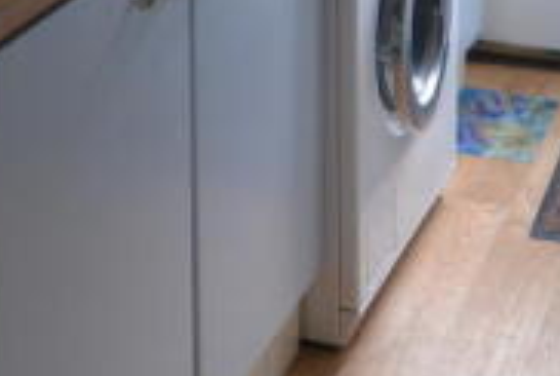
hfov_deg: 21.0
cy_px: -273
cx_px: 322
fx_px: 1511
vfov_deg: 13.0
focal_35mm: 97
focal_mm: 18
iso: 400
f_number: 4.5
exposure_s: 1/80
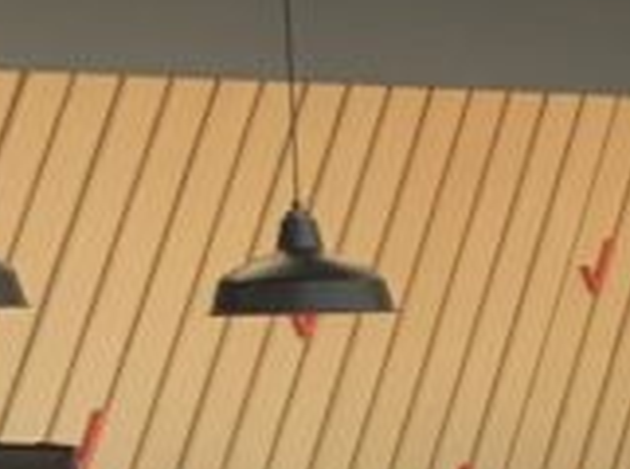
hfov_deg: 9.6
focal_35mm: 185
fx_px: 3359
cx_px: 1444
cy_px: 524
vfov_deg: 7.9
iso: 64
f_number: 1.8
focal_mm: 3
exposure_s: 1/120
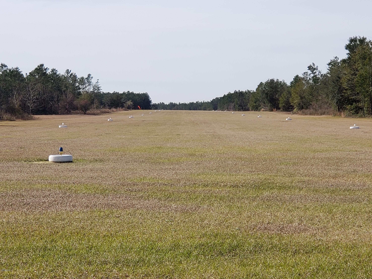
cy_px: 140
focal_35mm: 52
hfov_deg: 36.8
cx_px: 186
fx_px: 559
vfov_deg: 28.0
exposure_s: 1/801
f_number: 2.4
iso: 32
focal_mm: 6
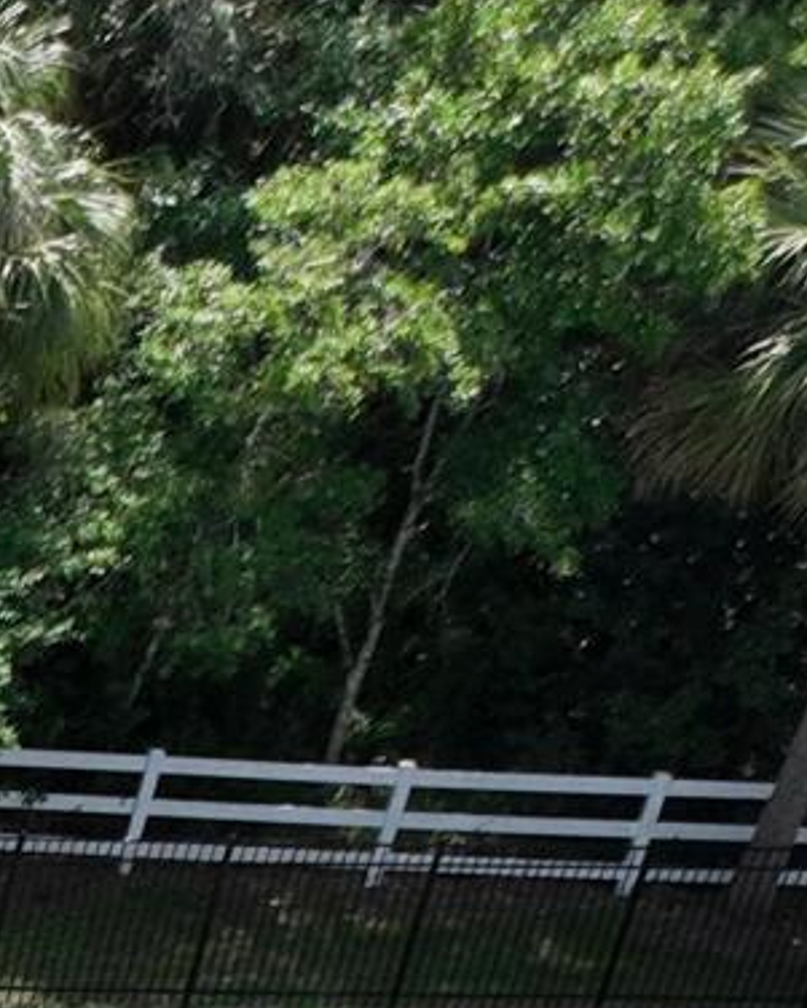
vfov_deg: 8.8
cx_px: -2113
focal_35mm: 187
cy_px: 2806
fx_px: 5581
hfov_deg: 6.9
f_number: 2.8
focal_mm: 12.29
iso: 150
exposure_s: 1/2000
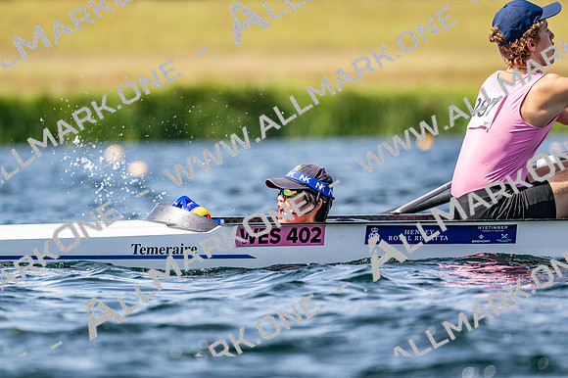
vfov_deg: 2.3
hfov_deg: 3.4
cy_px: 189
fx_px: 9461
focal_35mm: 600
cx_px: 284
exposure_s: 1/2500
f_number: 4.5
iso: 250
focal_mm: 400
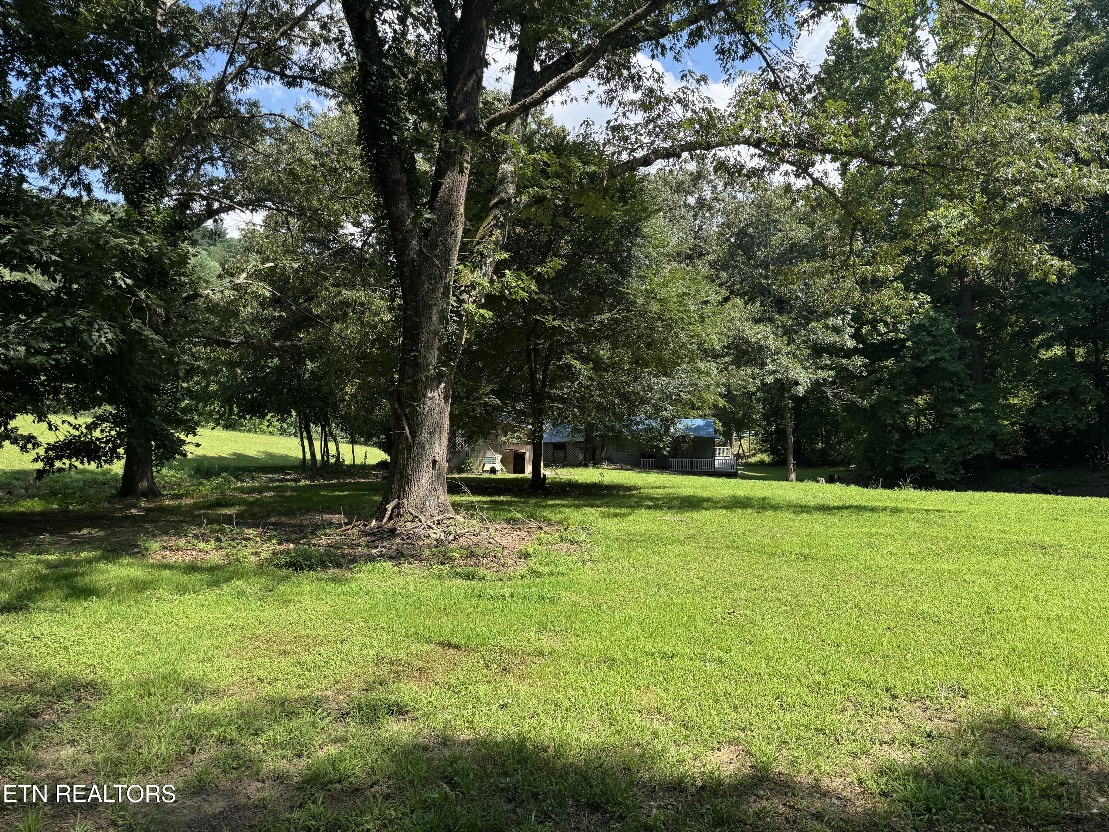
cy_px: 416
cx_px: 554
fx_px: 769
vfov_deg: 56.8
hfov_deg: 71.6
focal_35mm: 24
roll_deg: +1.1
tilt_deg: -1.8
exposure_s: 1/1285
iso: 80
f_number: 1.78
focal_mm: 6.76
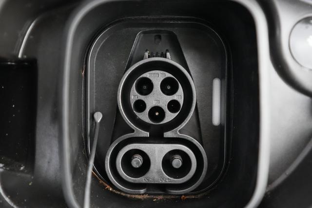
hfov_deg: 65.5
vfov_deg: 46.4
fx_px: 243
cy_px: 104
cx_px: 156
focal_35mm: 28
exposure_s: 1/25
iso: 12800
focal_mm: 28
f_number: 2.8
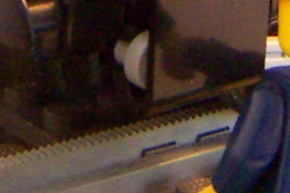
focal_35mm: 216
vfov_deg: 6.2
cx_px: 162
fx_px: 1741
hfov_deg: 9.5
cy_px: -221
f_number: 2.8
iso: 200
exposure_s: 1/50
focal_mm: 4.7
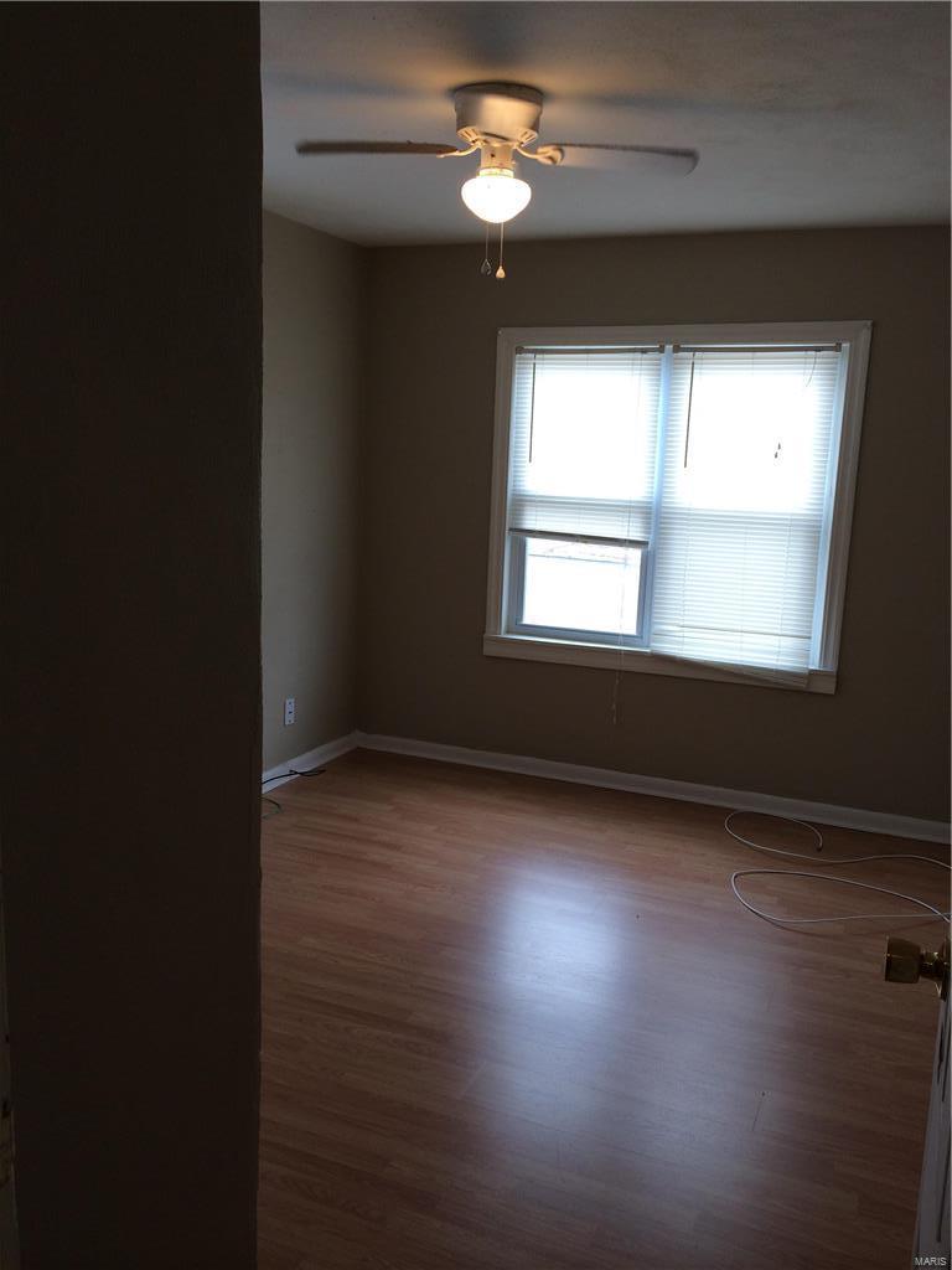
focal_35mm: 30
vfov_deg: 60.0
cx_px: 476
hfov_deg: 46.8
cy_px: 635
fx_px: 1100
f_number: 2.2
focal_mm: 4.12
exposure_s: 1/60
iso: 50
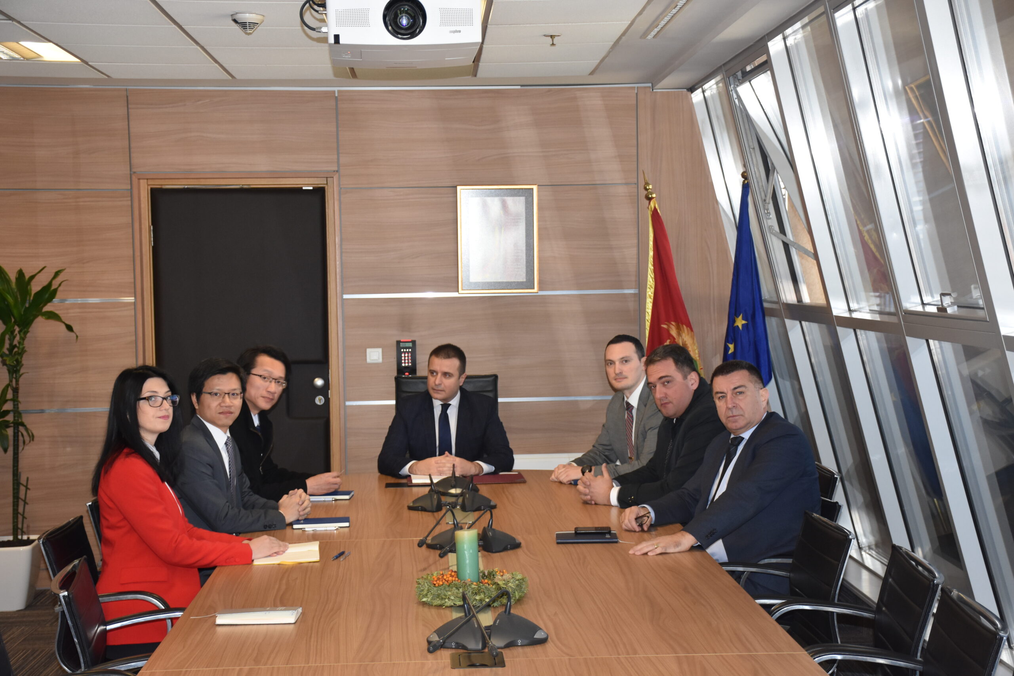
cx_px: 507
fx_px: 1605
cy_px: 338
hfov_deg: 35.1
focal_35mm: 57
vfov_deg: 23.8
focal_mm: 38
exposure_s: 1/60
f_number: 4.2
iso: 900
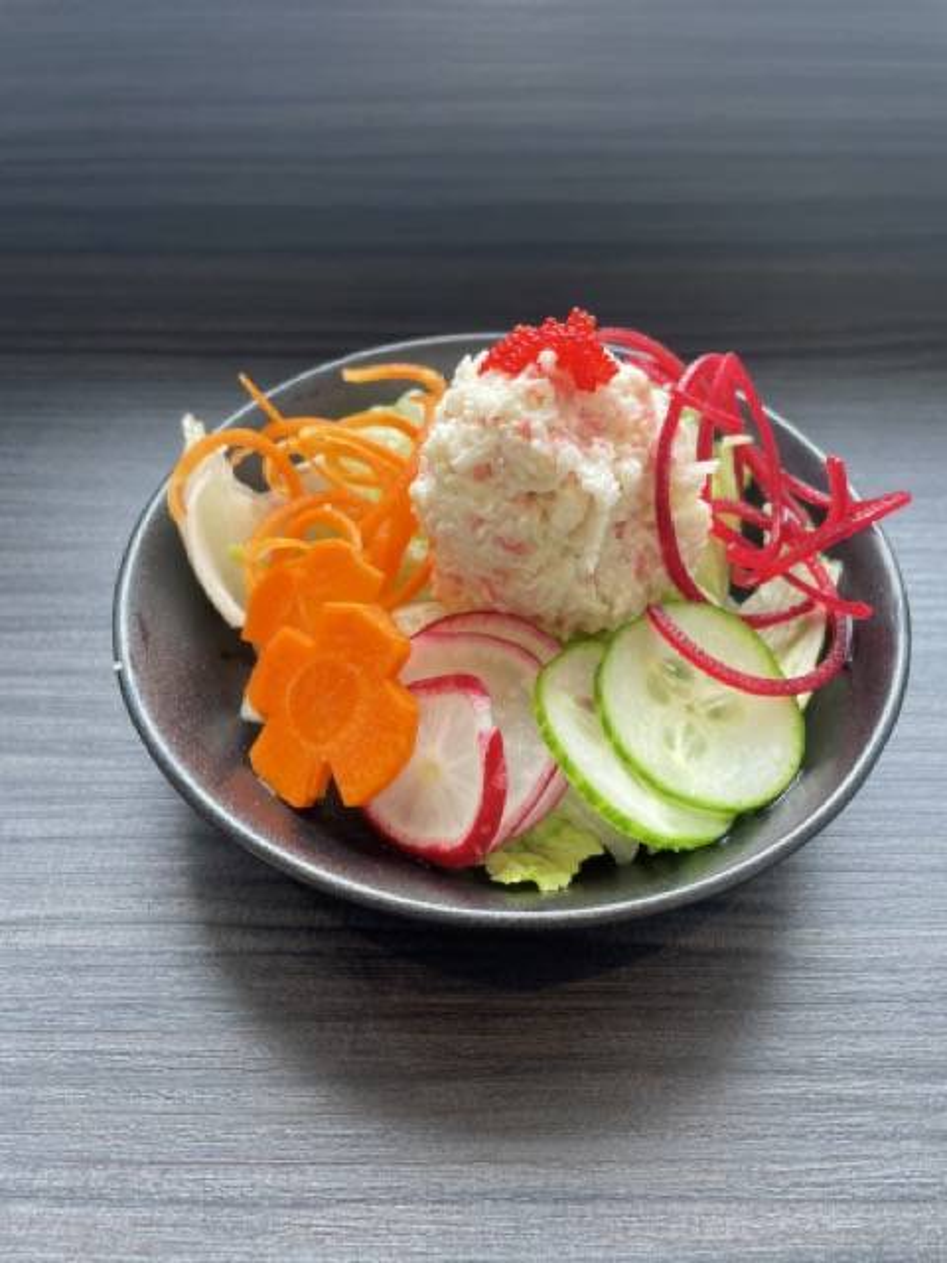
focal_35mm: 26
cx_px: 474
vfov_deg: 67.3
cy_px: 632
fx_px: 948
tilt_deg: -49.0
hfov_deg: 53.1
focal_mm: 4.2
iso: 32
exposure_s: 1/122
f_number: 1.6
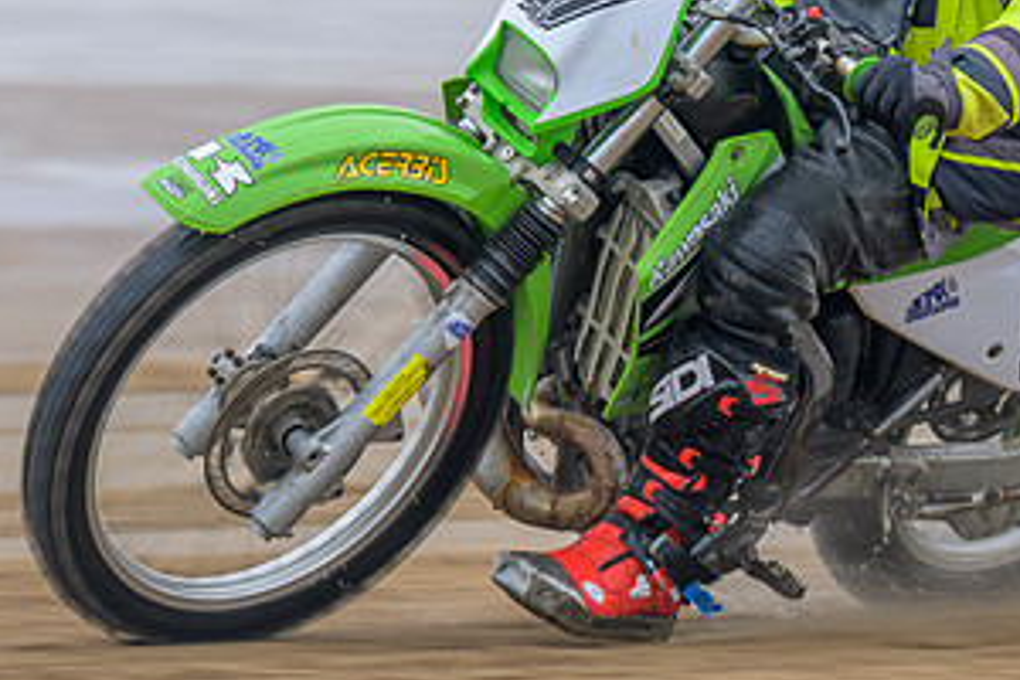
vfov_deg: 2.6
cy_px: 127
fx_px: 14817
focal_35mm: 523
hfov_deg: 3.9
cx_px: 542
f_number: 4
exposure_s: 1/200
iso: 90
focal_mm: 155
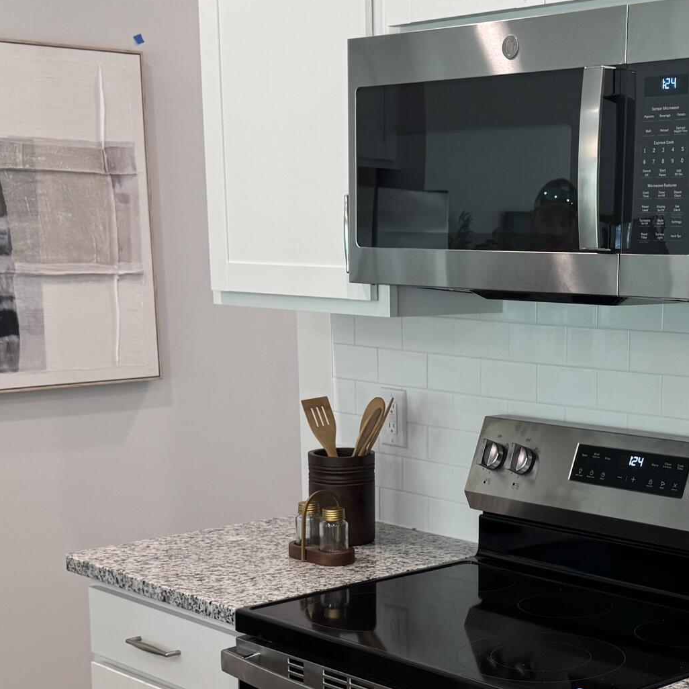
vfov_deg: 27.4
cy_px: 504
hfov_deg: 27.3
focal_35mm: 62
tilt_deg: -11.4
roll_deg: -1.3
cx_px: 522
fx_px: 1396
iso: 160
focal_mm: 6.76
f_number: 1.78
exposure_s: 1/120
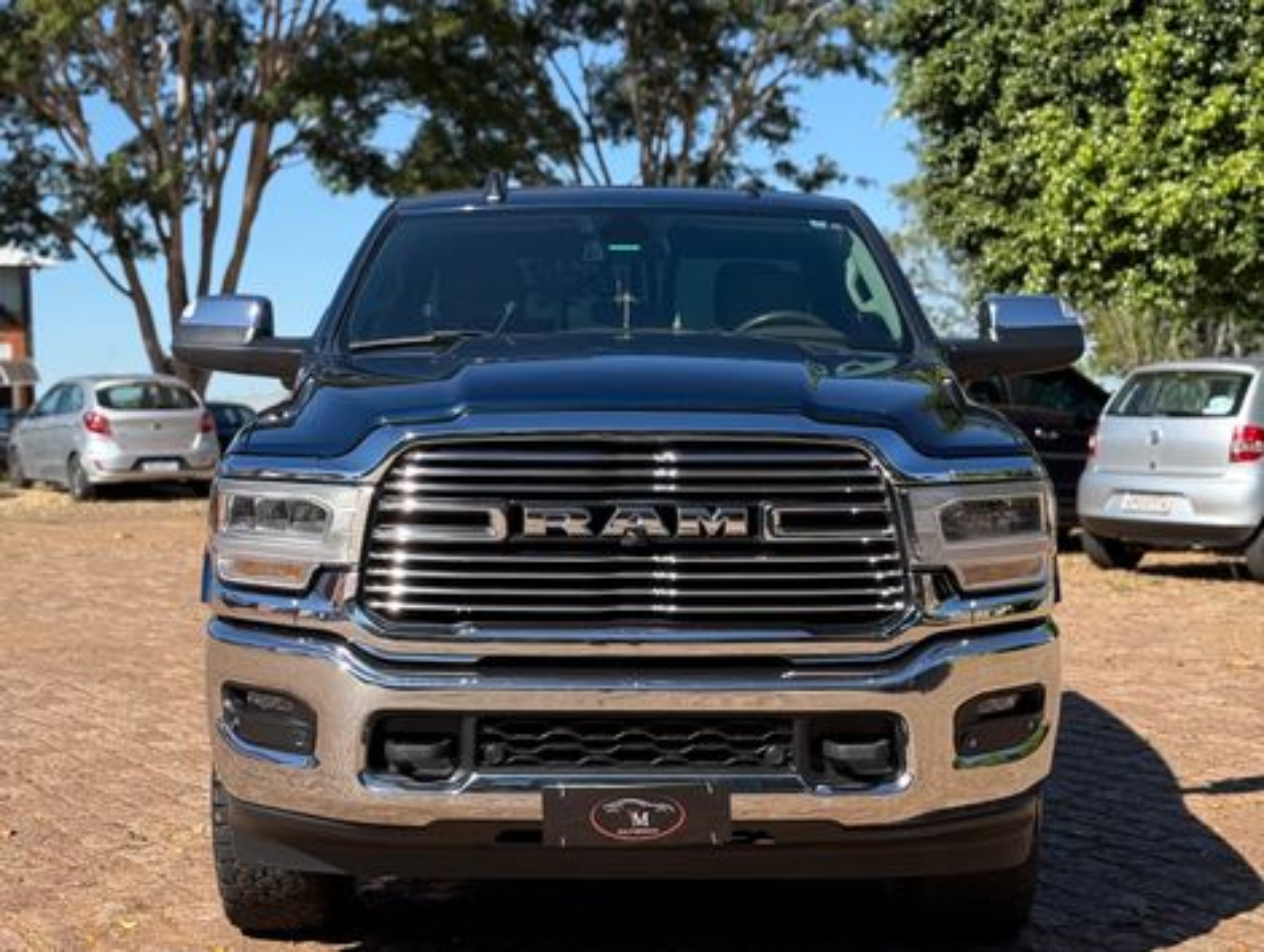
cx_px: 632
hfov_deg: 39.6
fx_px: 1755
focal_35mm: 48
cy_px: 476
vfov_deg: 30.3
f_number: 1.78
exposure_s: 1/2088
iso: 100
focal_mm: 6.76
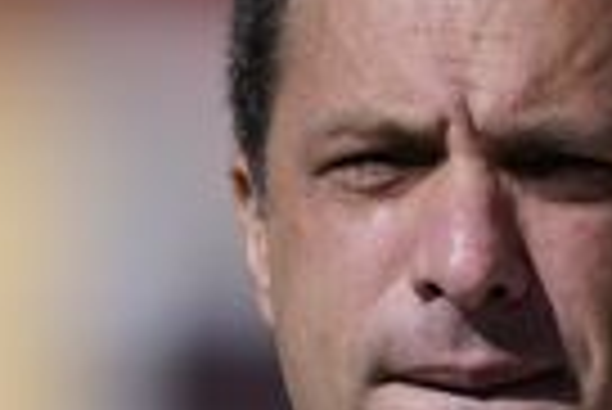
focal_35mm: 1759
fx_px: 29935
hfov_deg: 1.2
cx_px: 486
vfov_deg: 0.8
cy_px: 336
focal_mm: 600
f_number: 4.5
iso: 200
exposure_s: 1/3200
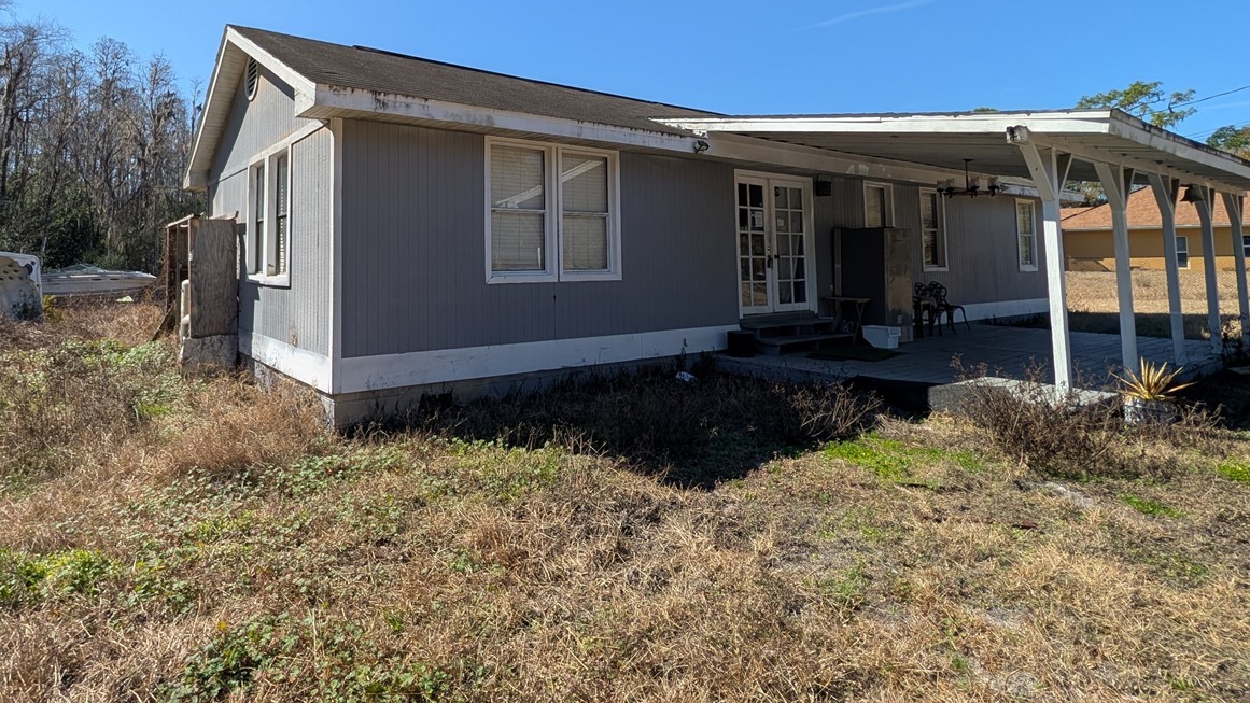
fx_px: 597
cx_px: 497
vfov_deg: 59.3
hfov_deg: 91.4
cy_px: 222
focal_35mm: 18
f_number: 1.7
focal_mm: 2.02
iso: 48
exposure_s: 1/2169
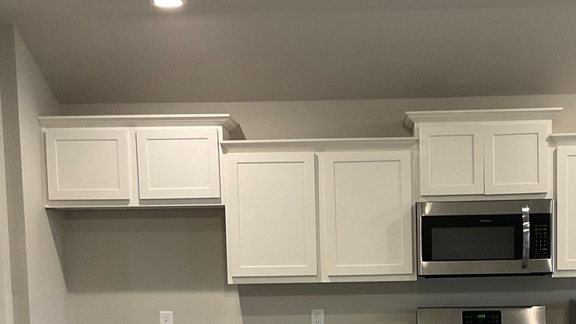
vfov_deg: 18.6
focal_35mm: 63
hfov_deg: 33.0
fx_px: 962
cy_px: 323
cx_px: 384
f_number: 1.8
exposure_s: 1/60
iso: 125
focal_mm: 3
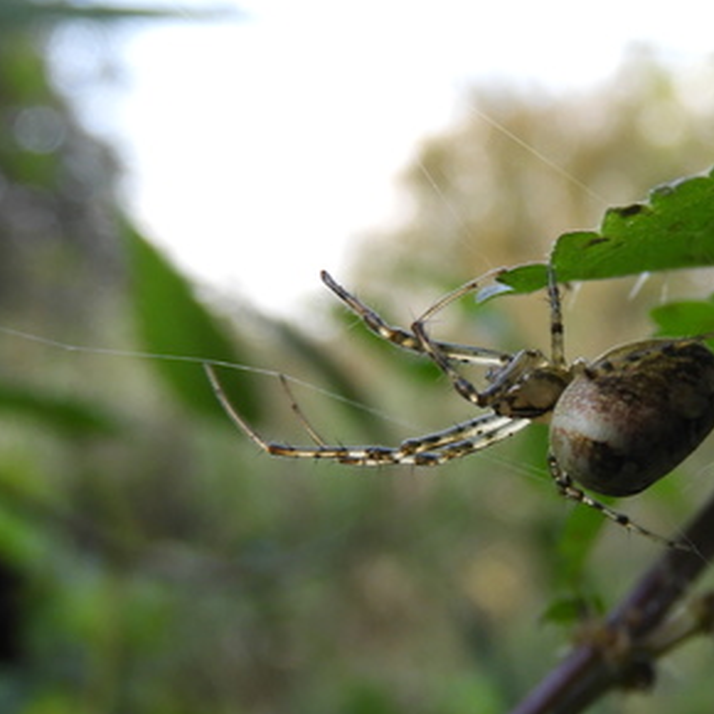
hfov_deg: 21.9
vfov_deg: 22.1
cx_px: 592
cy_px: 441
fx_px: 1820
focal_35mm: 78
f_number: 3.5
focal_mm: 5.4
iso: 100
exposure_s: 1/80
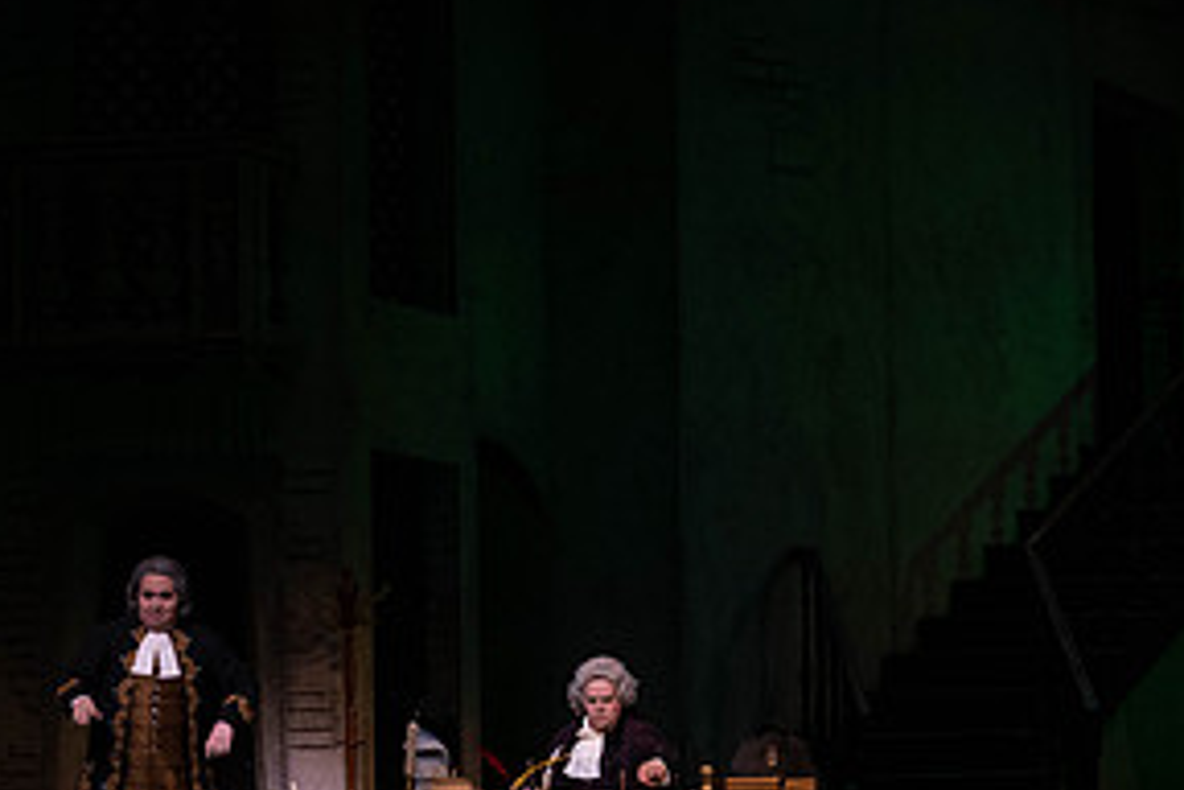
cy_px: 237
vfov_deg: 9.7
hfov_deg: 14.5
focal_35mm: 141
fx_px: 4637
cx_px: 904
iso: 3200
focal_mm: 70
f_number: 9
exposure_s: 1/250
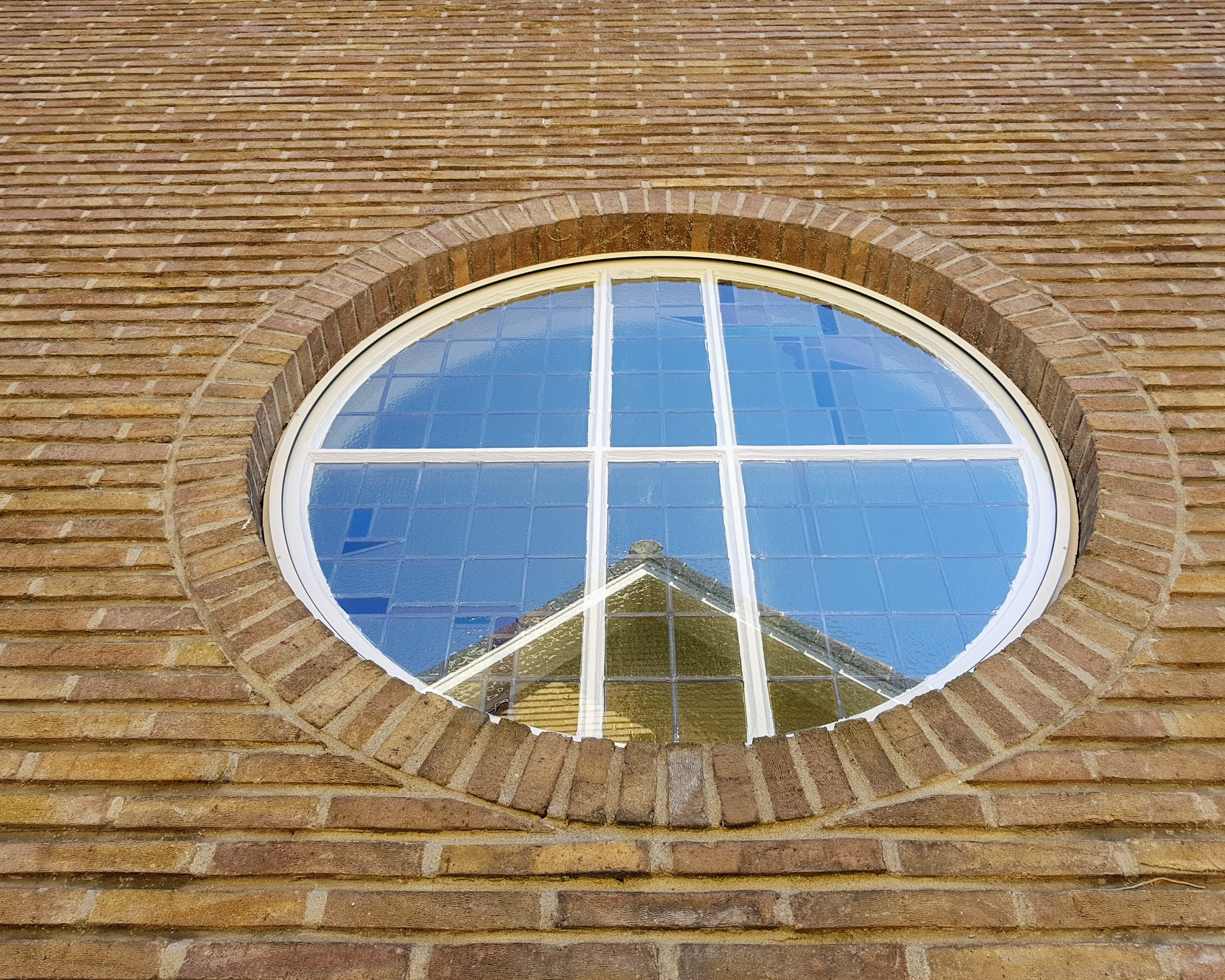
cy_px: 505
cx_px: 615
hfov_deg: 62.2
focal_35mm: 28
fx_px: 1015
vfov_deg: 51.5
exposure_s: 1/216
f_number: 1.7
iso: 40
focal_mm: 4.2
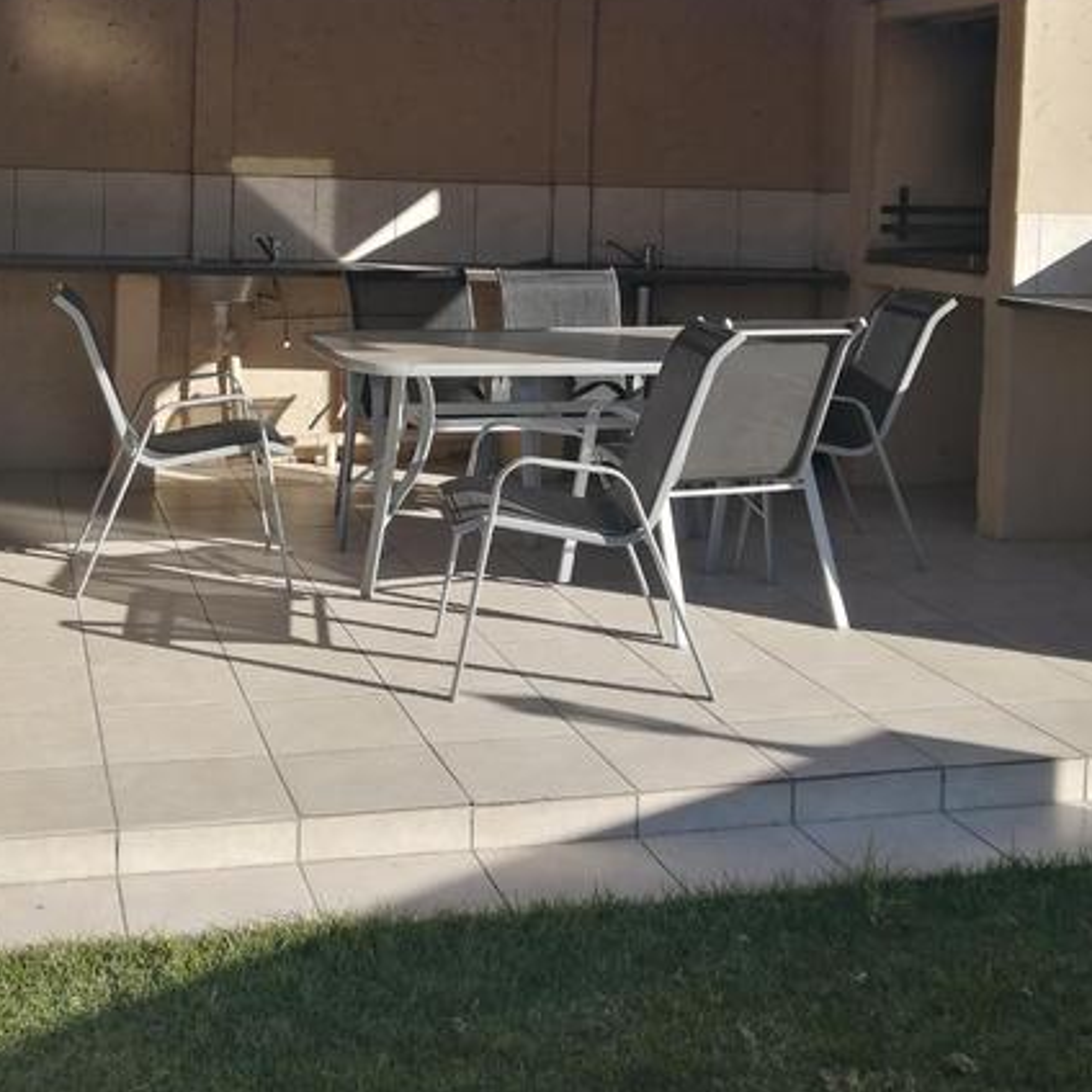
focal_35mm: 45
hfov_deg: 37.2
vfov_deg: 36.5
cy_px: 250
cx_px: 386
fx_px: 1606
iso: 50
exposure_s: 1/866
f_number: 1.8
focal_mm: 3.62
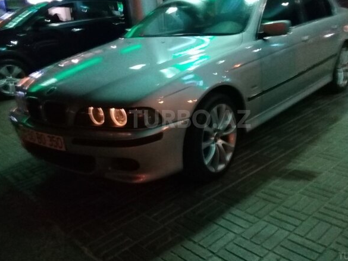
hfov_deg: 52.6
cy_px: 119
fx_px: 352
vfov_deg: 40.6
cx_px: 190
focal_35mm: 35
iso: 500
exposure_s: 1/17
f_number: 2.2
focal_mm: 3.3
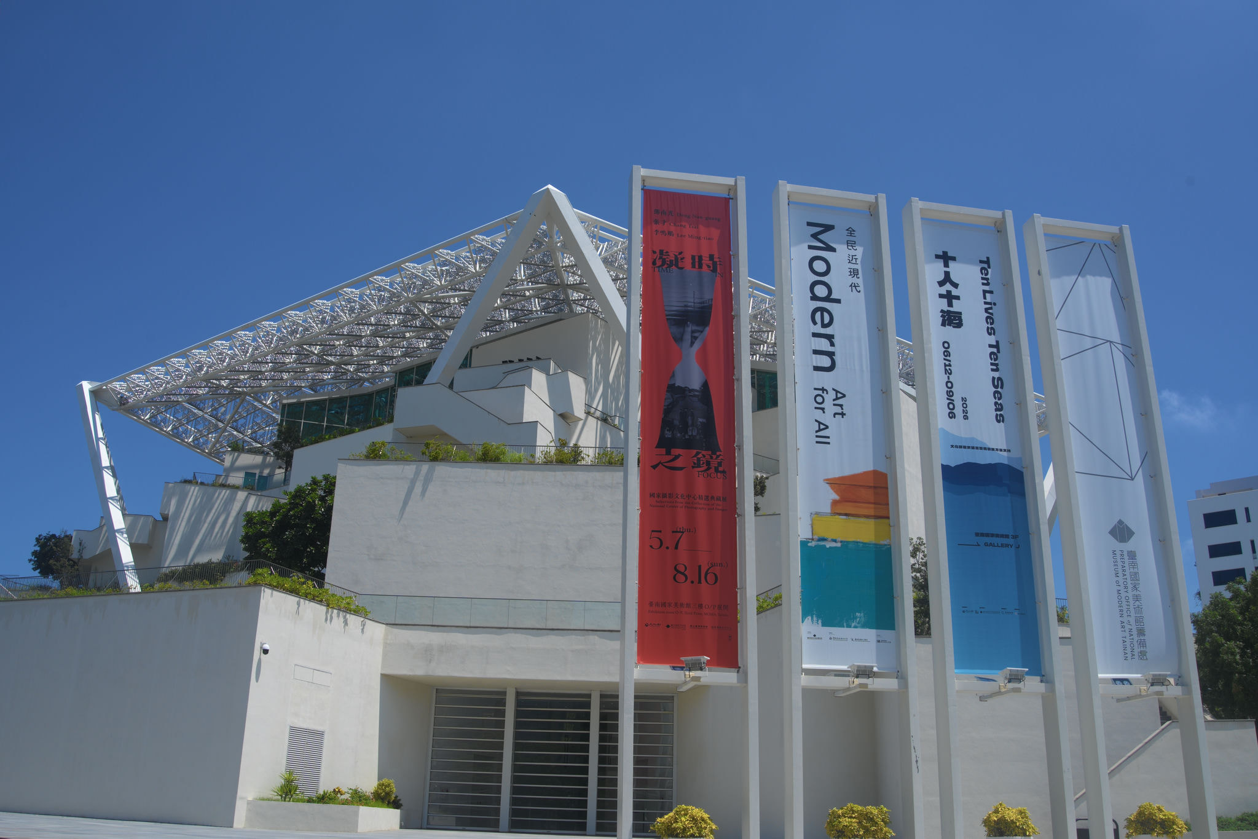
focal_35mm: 31
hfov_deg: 60.3
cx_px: 629
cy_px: 420
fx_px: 1083
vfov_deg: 42.3
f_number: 11
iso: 100
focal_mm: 31
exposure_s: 1/250
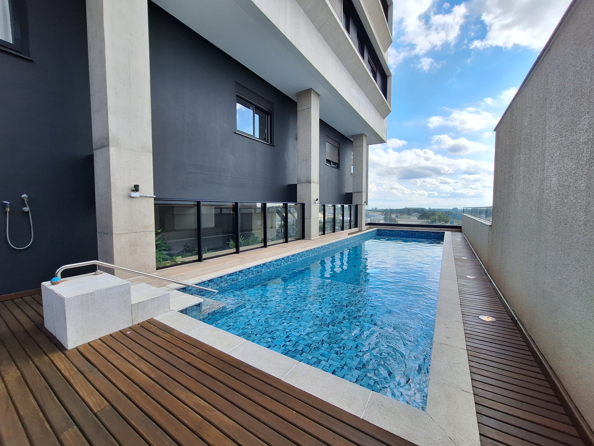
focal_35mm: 13
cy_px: 223
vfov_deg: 89.9
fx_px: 223
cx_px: 297
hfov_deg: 106.2
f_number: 2.2
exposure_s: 1/1245
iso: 40
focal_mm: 1.74
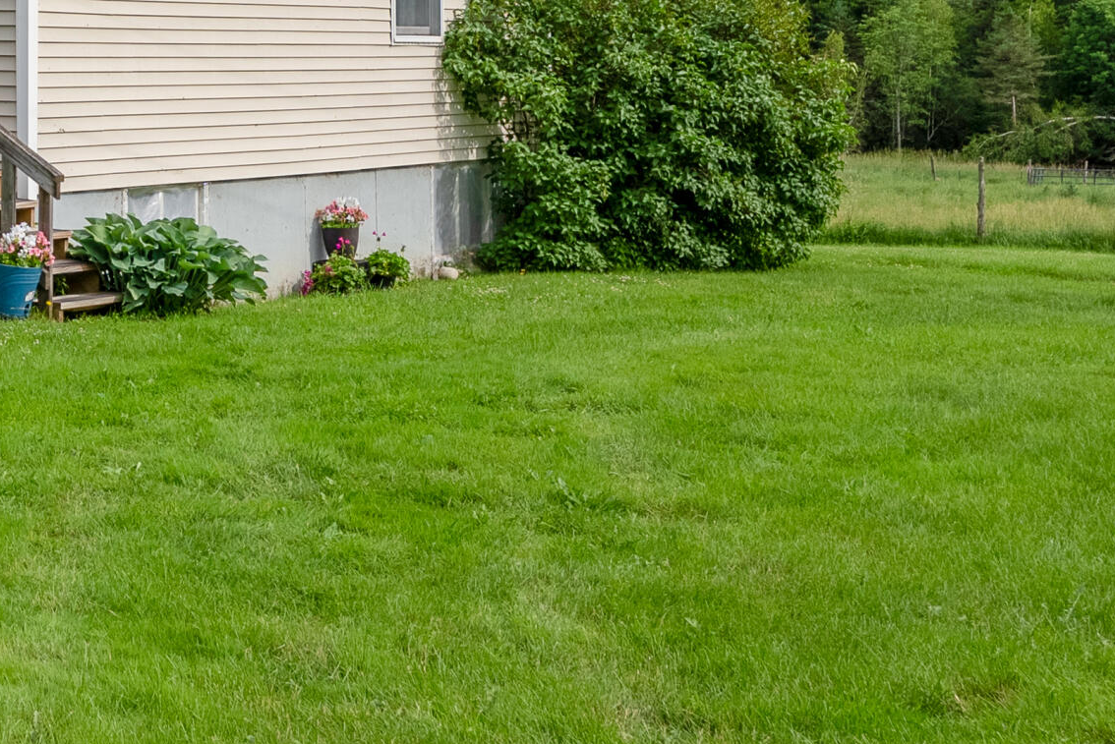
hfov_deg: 22.7
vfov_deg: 16.1
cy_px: -124
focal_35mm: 82
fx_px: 2541
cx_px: -229
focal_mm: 31
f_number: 7.1
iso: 320
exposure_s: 1/1000
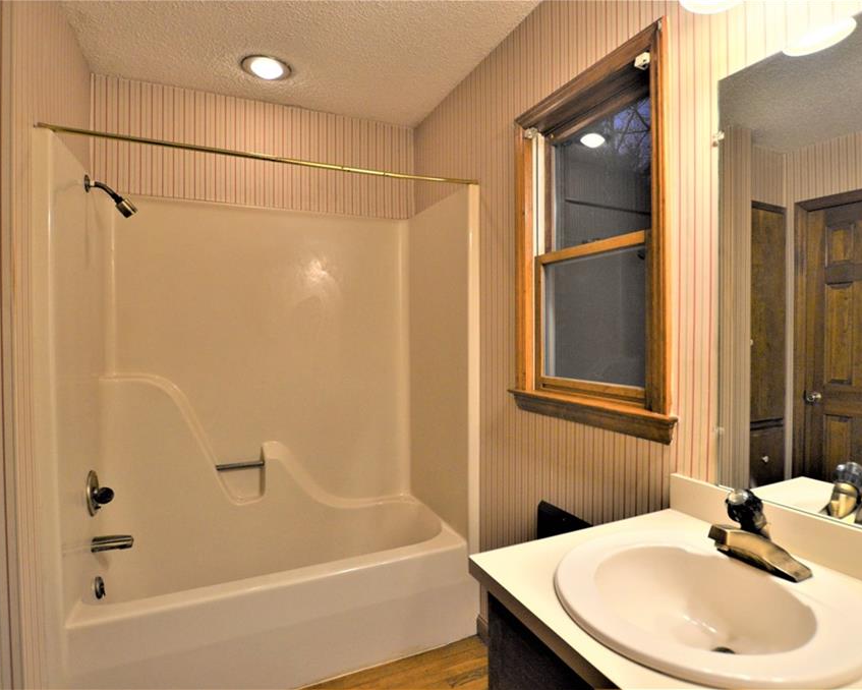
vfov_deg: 77.0
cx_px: 473
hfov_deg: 89.4
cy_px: 345
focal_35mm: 17
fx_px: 434
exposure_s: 1/60
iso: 400
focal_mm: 10
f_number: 4
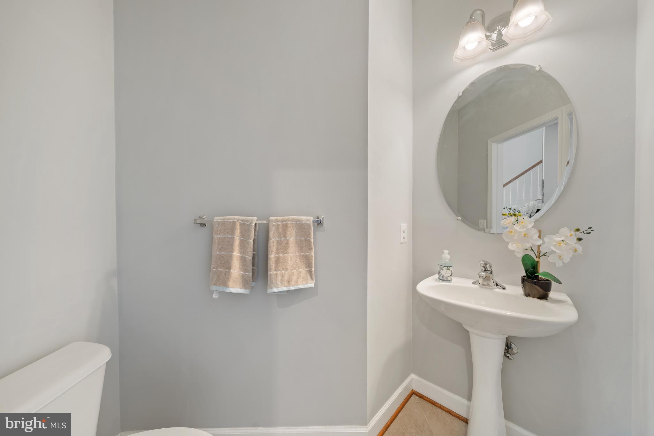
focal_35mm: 12
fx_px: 218
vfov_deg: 90.0
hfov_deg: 112.6
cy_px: 218
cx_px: 327
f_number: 7.1
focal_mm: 12
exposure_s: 1/1.25
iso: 200
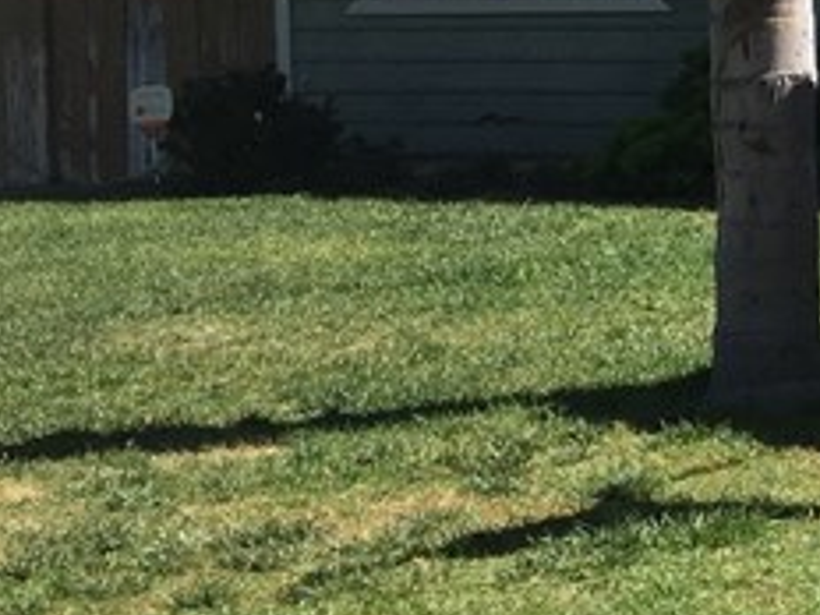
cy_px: 4
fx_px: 3032
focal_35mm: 128
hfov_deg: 13.5
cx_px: 1555
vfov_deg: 11.5
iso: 25
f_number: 2.2
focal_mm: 4.15
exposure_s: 1/1221
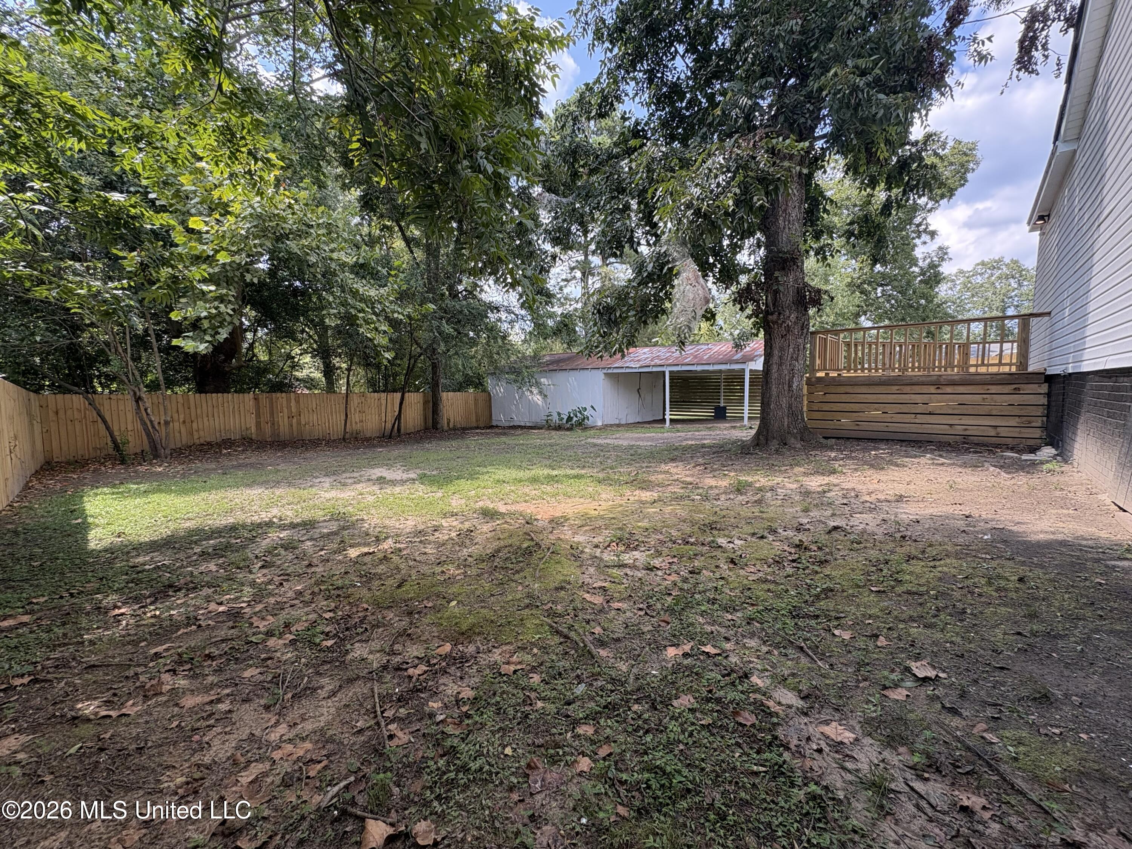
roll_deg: +0.5
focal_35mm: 14
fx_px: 458
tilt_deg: -4.2
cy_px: 424
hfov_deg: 102.1
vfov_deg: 85.7
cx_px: 566
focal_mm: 2.22
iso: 64
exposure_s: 1/224
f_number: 2.2
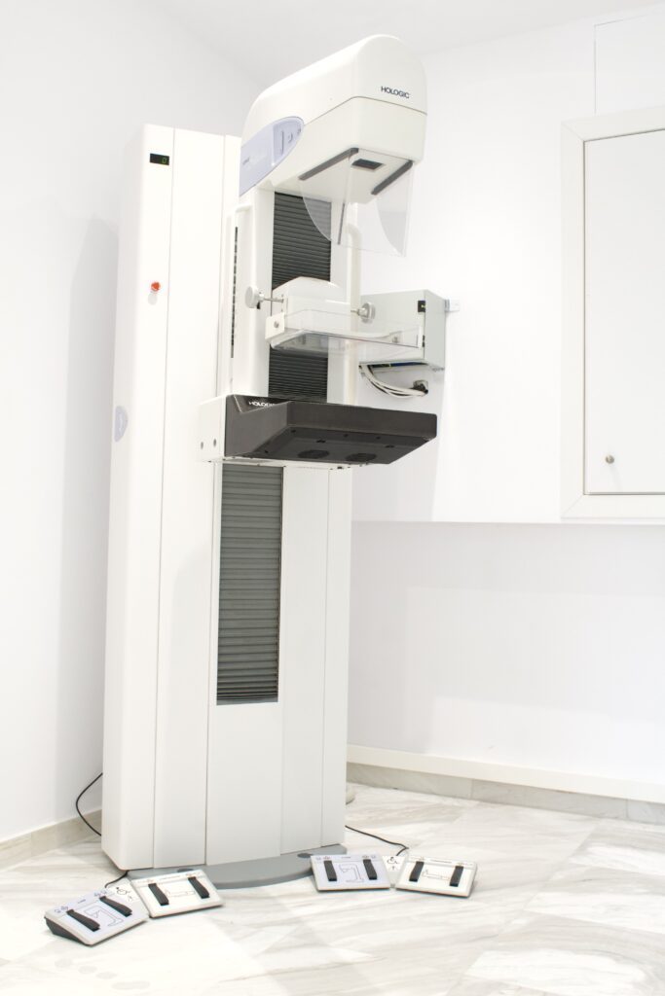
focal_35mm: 36
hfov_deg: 36.9
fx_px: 997
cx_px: 332
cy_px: 498
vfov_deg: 53.1
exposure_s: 1/25
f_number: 11
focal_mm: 24
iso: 1600
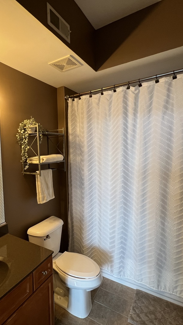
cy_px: 162
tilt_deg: -3.6
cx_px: 57
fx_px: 164
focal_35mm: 19
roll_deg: +2.4
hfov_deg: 56.7
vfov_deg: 89.6
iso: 250
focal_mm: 1.57
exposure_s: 1/60
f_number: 1.8
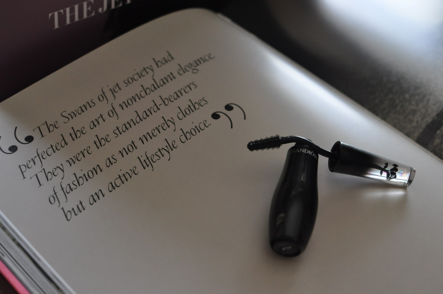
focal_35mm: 52
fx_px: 645
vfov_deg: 25.7
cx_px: 222
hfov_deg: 37.9
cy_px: 147
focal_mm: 35
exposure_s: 1/40
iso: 800
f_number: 3.2
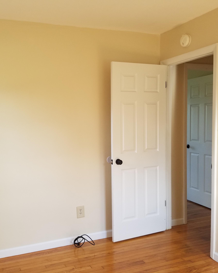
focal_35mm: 34
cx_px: 87
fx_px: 274
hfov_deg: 43.1
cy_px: 137
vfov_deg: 52.8
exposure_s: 1/120
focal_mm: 4.2
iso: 100
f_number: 1.7
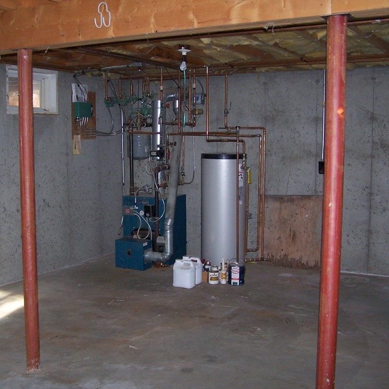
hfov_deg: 37.5
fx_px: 572
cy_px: 194
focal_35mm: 45
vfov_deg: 37.6
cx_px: 171
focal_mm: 6.3
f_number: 2.8
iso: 140
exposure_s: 1/60
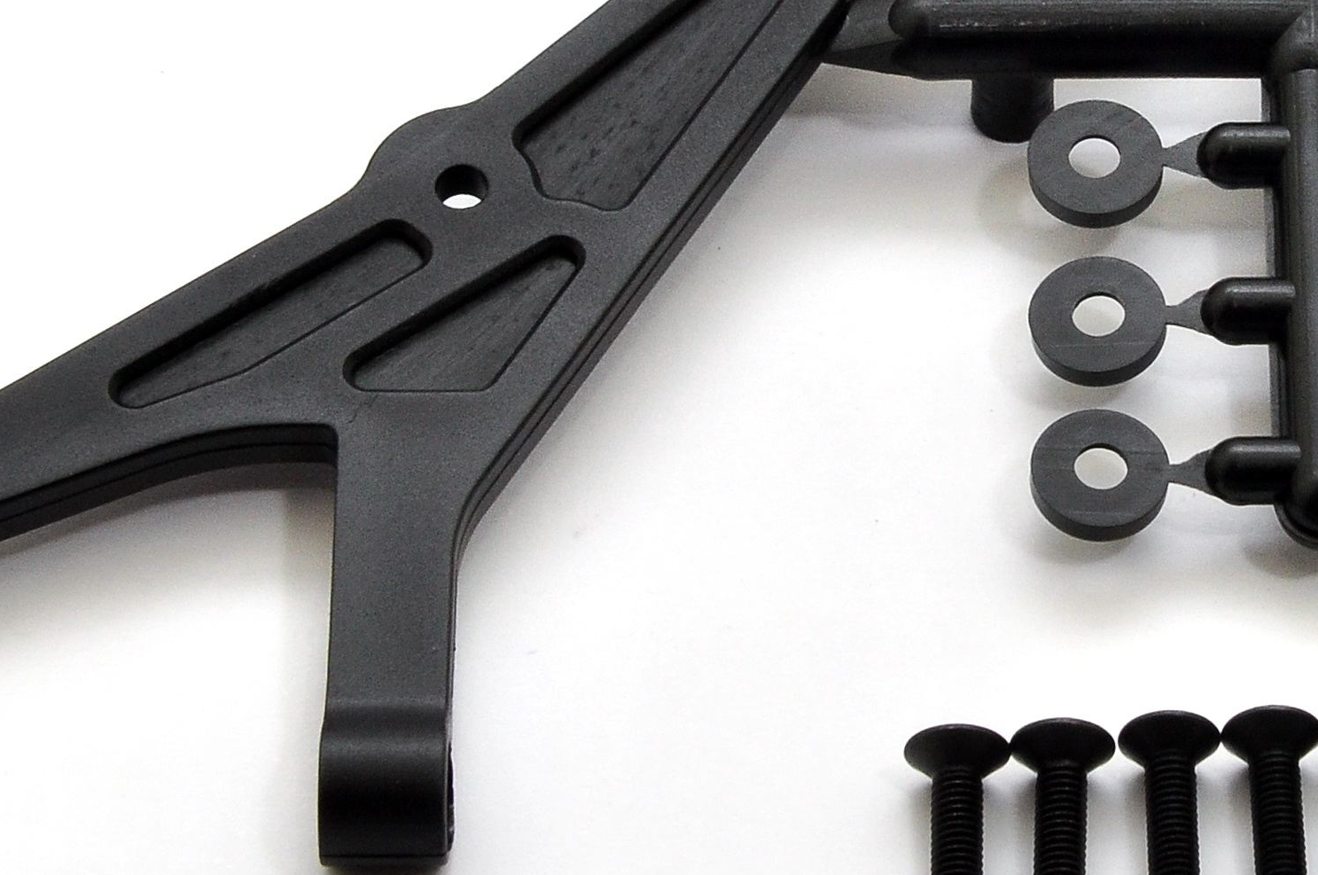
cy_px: -36
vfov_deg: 6.2
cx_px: 1282
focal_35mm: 219
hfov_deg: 9.4
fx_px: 8006
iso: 400
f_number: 20
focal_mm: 52
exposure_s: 1/60
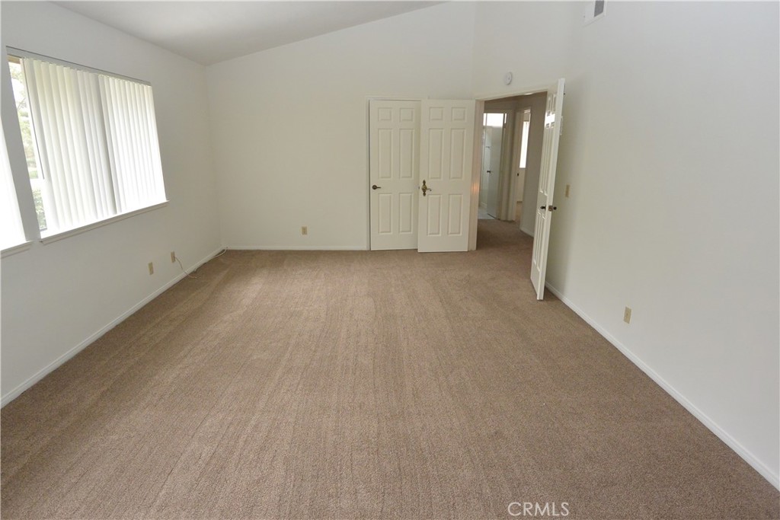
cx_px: 390
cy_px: 260
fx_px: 412
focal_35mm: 19
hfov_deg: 86.9
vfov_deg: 64.6
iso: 400
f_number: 3.8
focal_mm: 7.3
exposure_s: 1/125
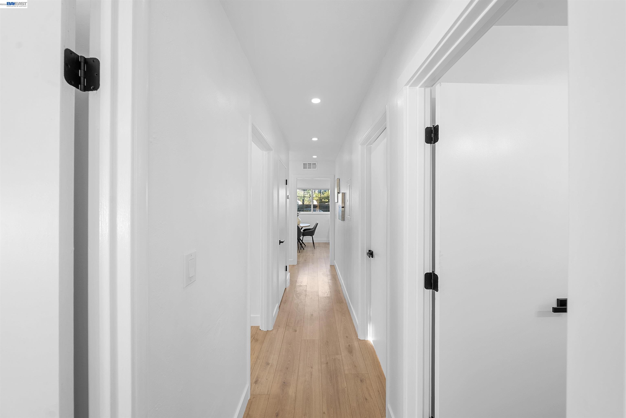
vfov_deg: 90.1
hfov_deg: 112.6
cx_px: 313
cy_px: 209
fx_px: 209
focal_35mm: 12
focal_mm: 12
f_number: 8
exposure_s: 1/2.5
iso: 160
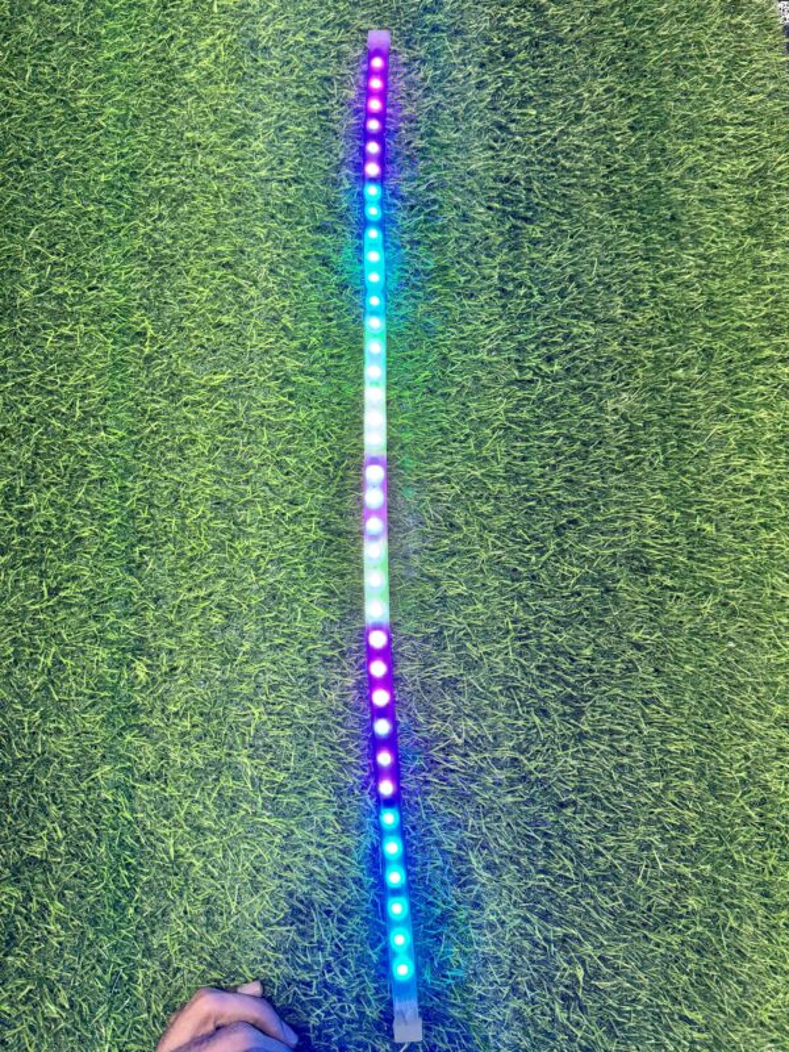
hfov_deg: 56.8
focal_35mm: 24
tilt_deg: -77.6
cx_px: 394
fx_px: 729
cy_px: 526
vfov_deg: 71.6
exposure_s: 1/50
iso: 125
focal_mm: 6.76
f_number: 1.78
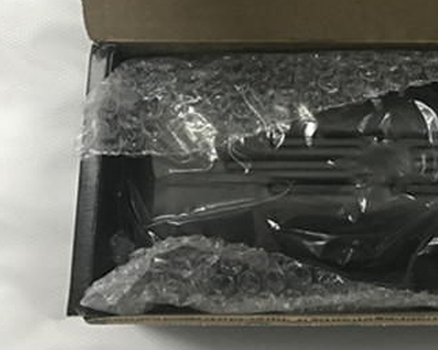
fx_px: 881
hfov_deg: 27.1
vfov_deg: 21.8
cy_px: 22
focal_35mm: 68
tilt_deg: -73.0
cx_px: 385
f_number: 1.8
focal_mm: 3.99
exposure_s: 1/17
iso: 80
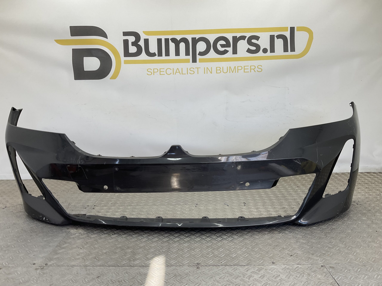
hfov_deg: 61.7
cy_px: 143
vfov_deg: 48.2
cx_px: 191
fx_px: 320
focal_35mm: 29
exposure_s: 1/156
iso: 16
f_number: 1.8
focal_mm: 3
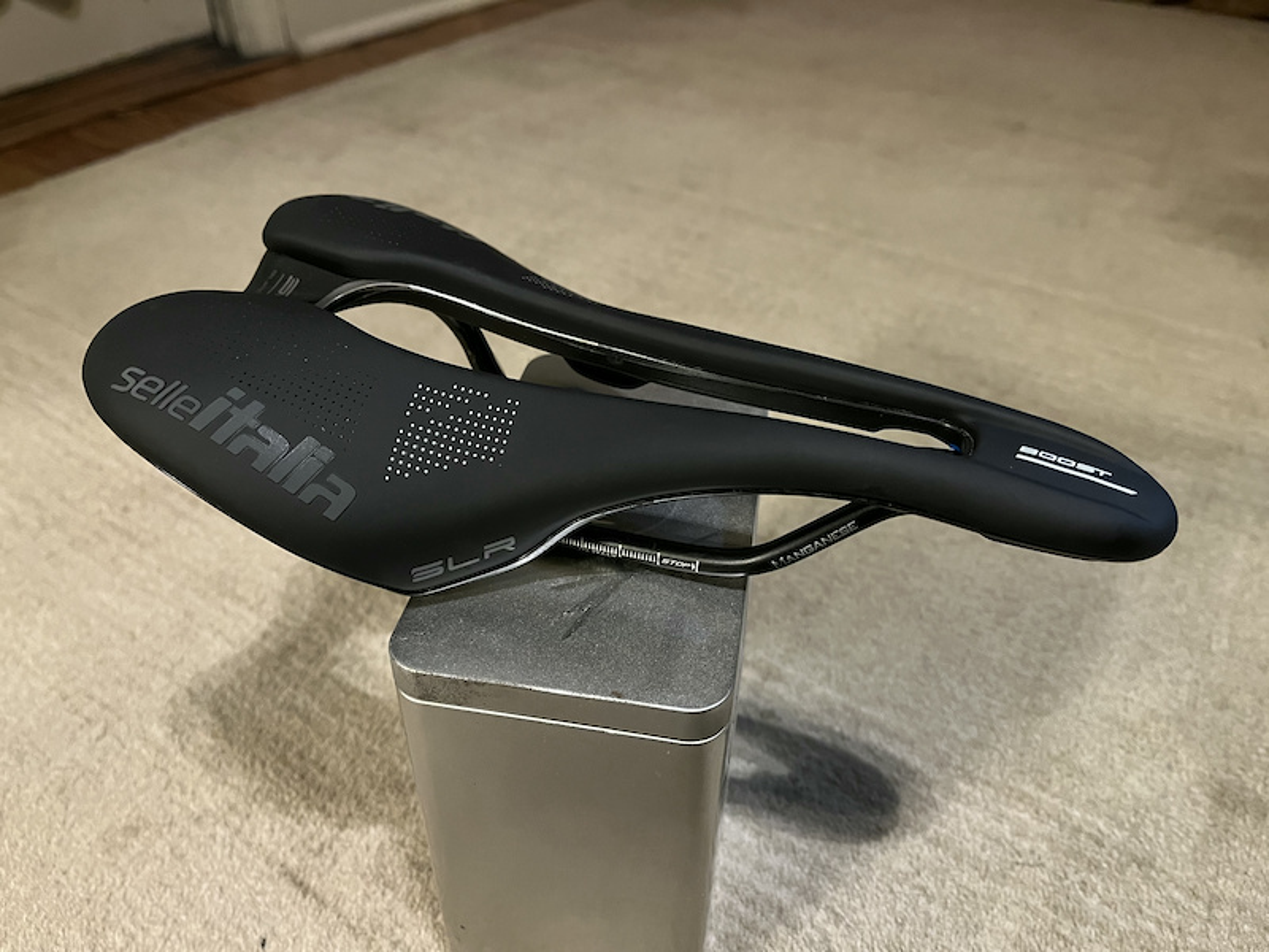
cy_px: 476
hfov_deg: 67.3
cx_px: 634
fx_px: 953
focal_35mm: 26
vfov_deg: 53.1
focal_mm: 5.1
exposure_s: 1/30
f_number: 1.6
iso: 640
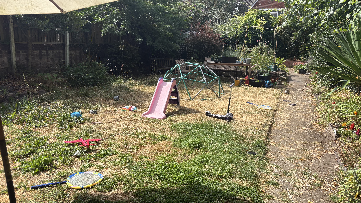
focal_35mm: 29
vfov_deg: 40.2
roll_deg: -1.7
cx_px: 181
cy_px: 103
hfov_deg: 66.1
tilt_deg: -11.7
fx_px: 278
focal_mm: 5.96
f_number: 1.6
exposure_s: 1/1550
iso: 50
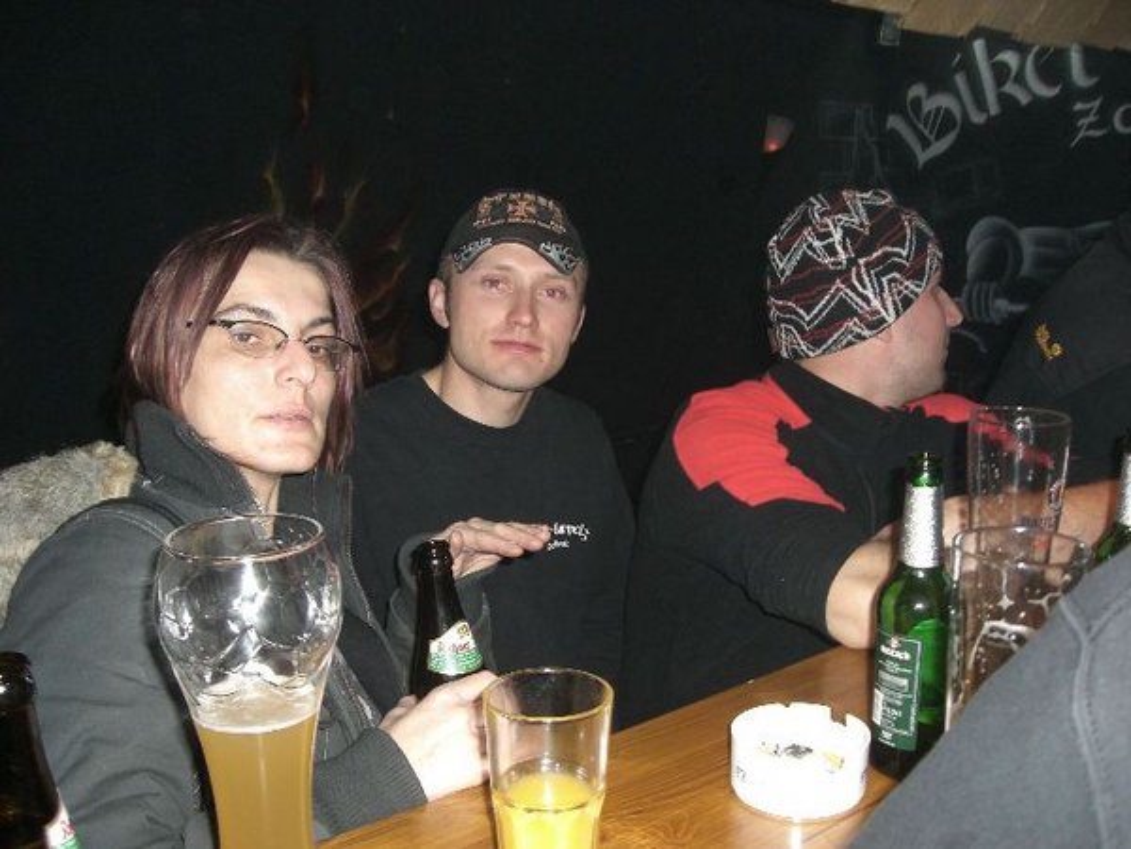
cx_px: 566
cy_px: 424
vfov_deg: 37.7
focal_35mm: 38
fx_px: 1242
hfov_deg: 49.0
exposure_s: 1/60
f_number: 2.7
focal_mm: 6.2
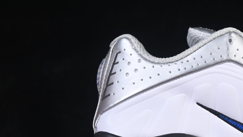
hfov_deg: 12.6
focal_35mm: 169
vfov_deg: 7.2
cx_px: 252
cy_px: 78
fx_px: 1089
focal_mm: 50
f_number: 8
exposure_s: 1/80
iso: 160
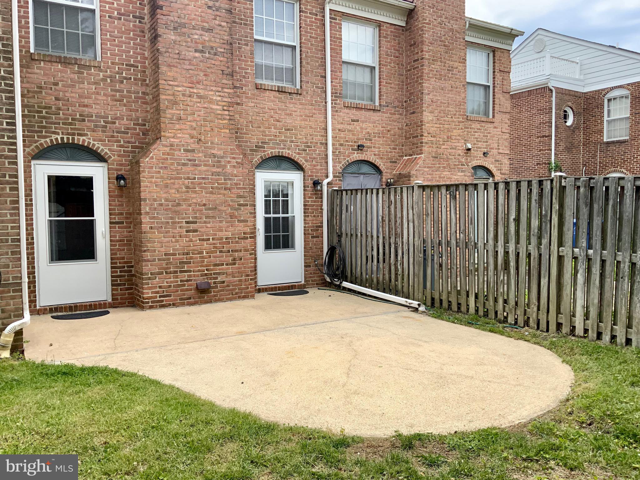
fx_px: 536
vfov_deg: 48.2
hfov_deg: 61.7
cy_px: 240
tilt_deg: -4.3
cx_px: 320
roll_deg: +0.2
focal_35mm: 29
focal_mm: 3
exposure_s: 1/599
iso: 16
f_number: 1.8
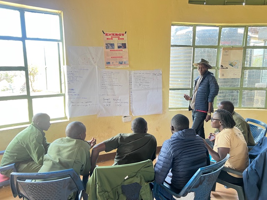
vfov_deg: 53.1
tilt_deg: -6.3
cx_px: 134
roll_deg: -0.1
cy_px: 100
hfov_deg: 67.3
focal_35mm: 26
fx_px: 201
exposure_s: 1/60
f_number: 1.5
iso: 125
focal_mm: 5.7
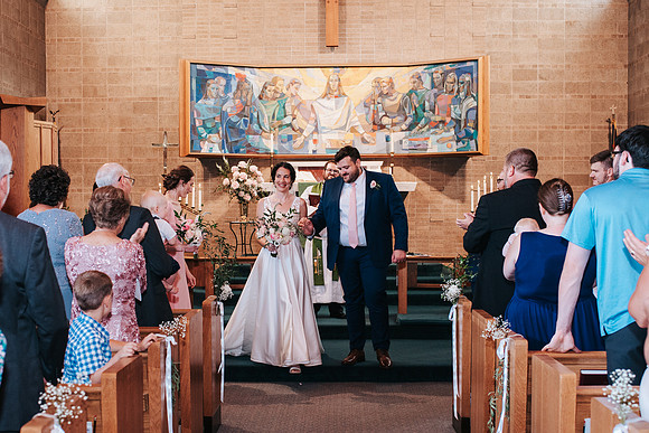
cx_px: 285
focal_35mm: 53
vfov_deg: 25.7
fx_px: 948
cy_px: 260
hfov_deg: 37.7
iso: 1000
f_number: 3.2
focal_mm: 35
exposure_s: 1/125
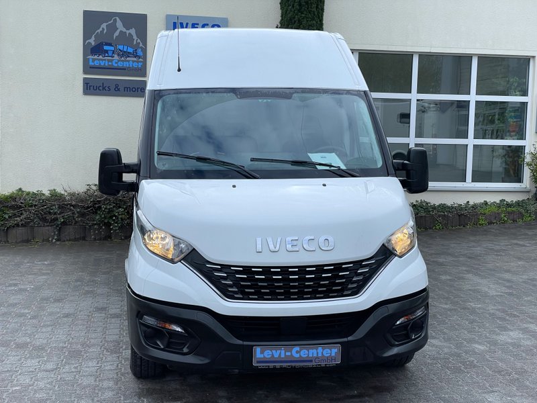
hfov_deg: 36.8
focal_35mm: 52
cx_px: 268
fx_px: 807
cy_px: 202
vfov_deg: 28.0
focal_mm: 6
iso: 25
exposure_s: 1/826
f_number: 2
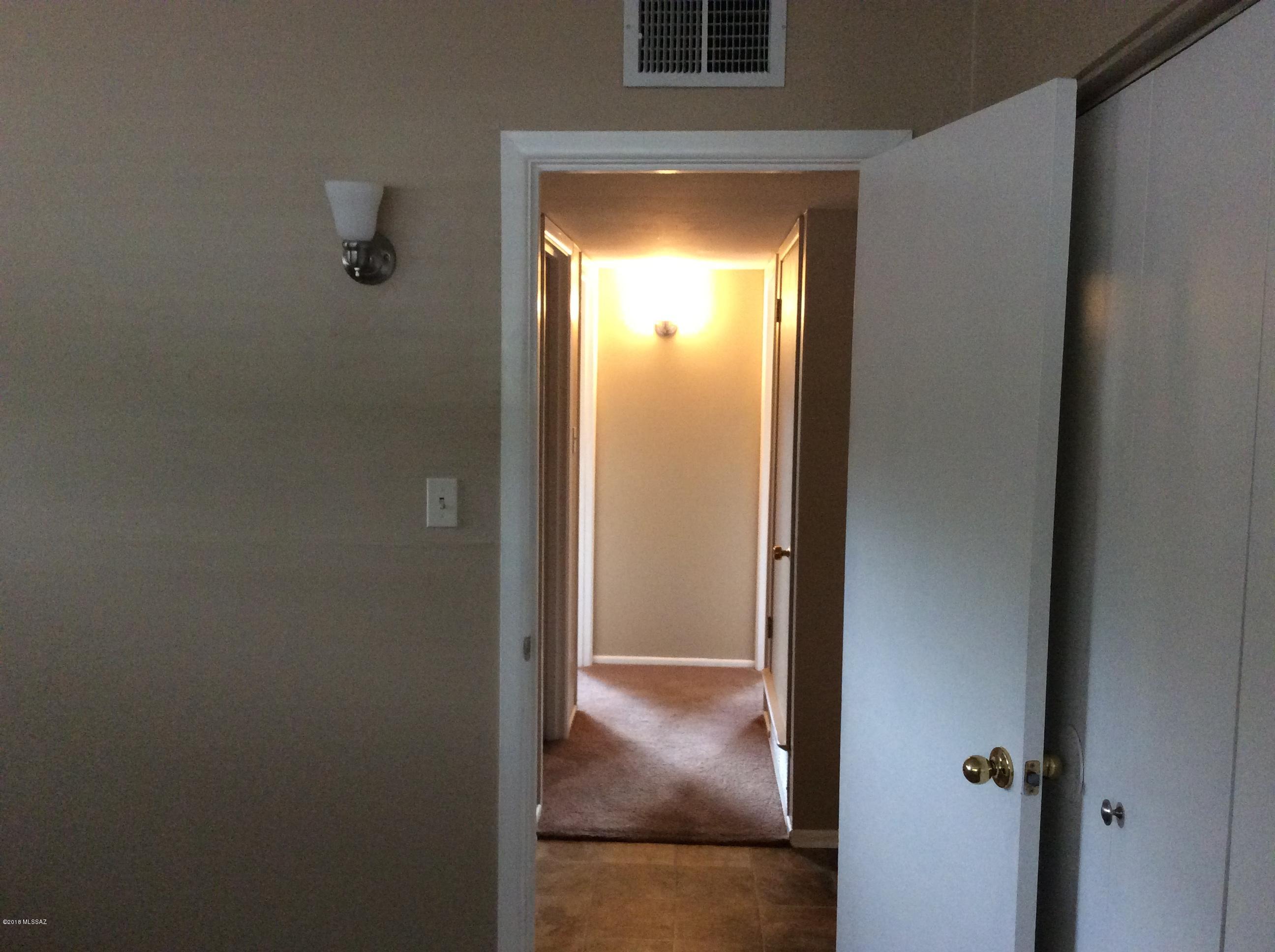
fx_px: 1177
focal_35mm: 32
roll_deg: -3.4
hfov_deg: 56.9
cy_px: 476
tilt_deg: -6.9
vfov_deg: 44.1
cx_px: 638
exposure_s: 1/24
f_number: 2.4
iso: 200
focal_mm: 3.3
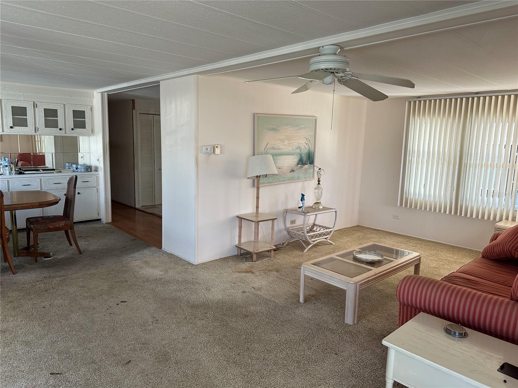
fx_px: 359
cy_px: 194
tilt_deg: -8.3
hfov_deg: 71.6
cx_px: 259
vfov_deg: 56.8
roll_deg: -1.9
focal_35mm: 24
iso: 125
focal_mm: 6.86
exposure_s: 1/121
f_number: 1.78
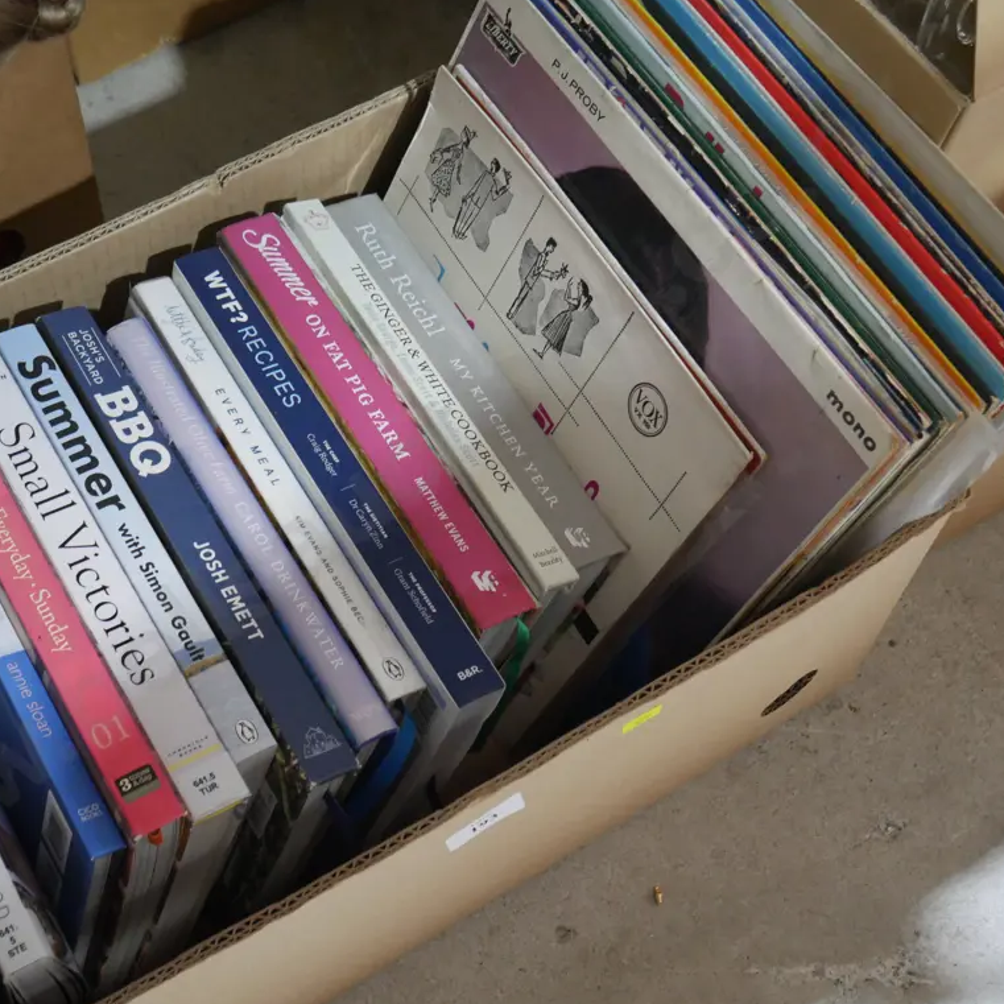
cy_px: 502
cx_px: 364
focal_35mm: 50
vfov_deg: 34.0
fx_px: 1641
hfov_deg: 33.8
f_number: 4.6
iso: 2000
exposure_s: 1/60
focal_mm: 21
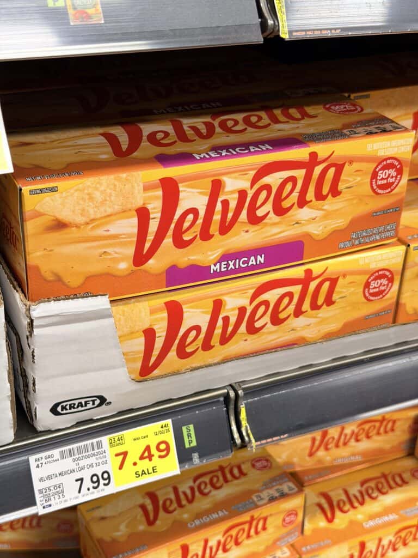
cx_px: 209
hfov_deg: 30.3
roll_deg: -2.8
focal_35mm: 48
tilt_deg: -30.9
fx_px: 773
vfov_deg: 39.7
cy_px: 279
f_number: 1.78
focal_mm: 6.76
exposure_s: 1/42
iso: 125
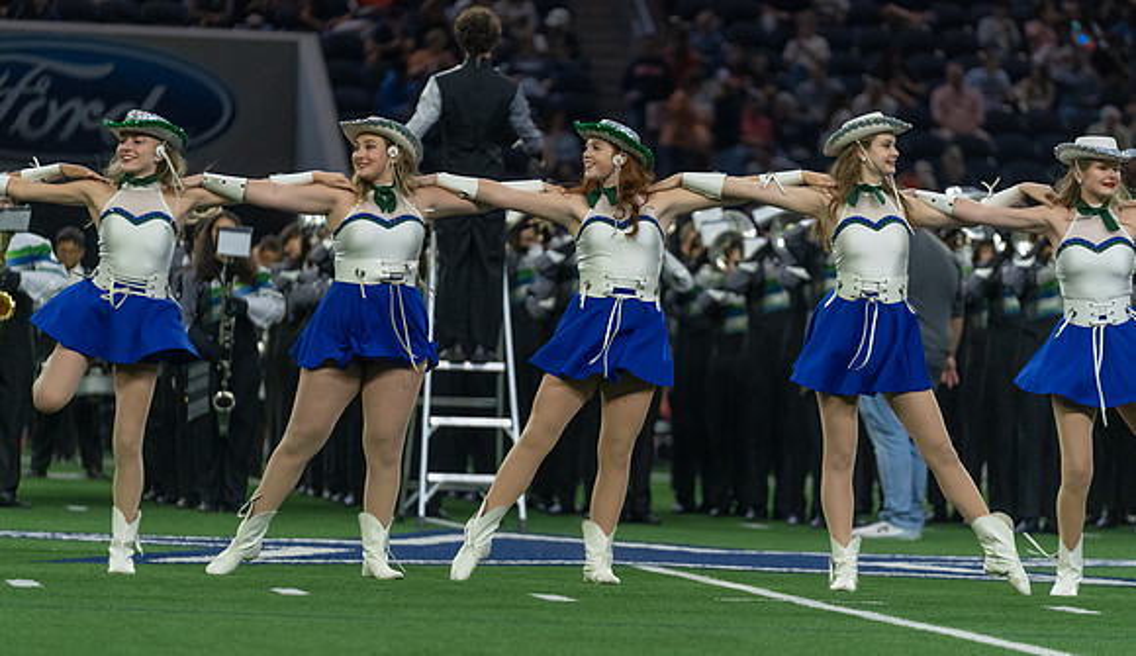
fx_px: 6622
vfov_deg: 5.7
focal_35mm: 218
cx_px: 570
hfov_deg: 9.8
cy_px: 367
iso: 2500
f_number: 2.8
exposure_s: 1/1000
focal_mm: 200
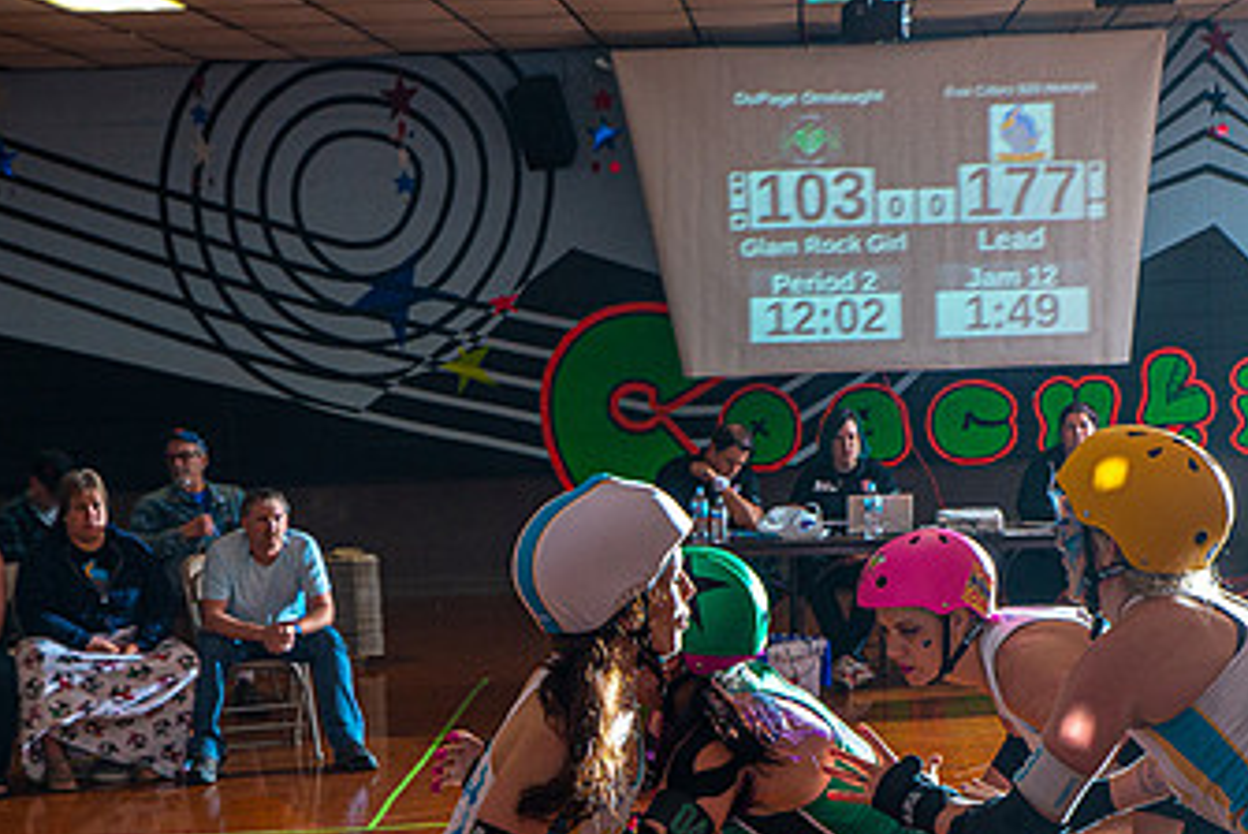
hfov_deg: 22.6
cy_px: 661
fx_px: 3123
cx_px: 674
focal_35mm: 90
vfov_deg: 15.1
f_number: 7.1
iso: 640
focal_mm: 52
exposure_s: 1/160
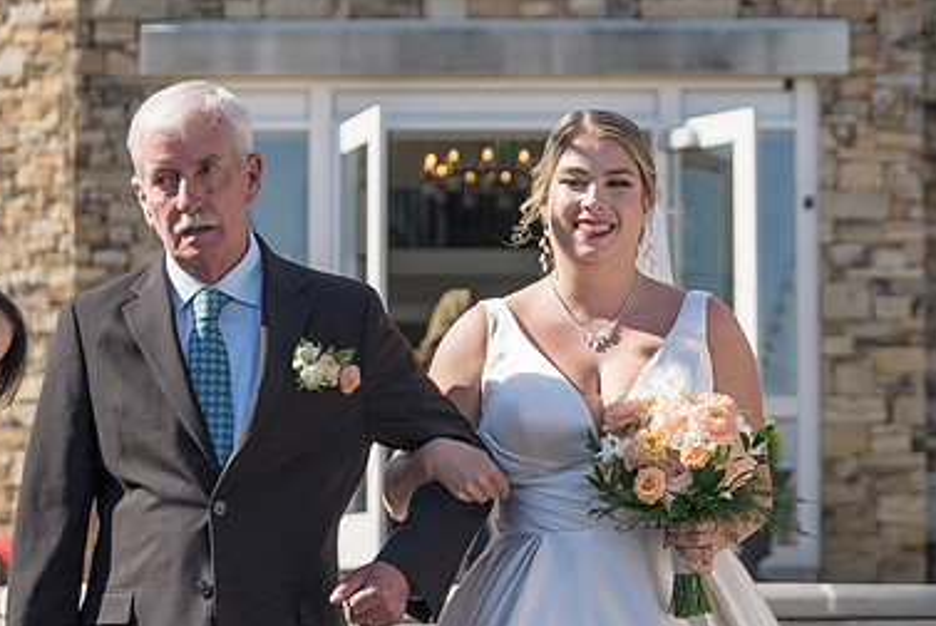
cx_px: 495
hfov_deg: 16.8
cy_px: 392
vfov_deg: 11.2
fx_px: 3174
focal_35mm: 122
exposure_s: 1/800
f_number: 4
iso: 100
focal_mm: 70
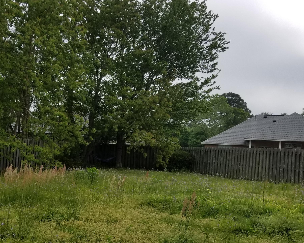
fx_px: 378
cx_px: 97
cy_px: 178
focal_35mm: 42
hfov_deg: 43.1
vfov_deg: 35.0
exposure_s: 1/4832
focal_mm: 4.25
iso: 50
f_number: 1.7
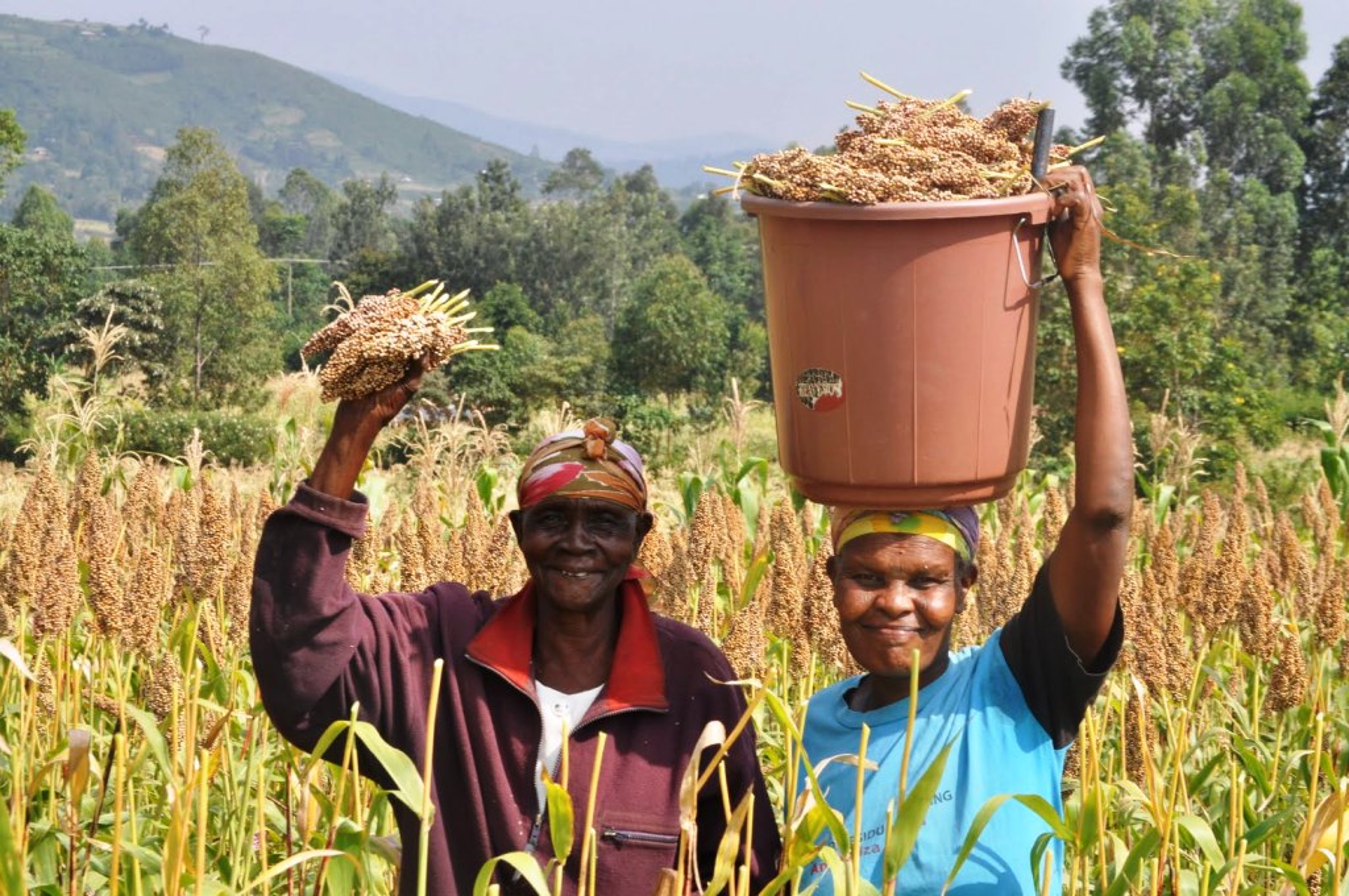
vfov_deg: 14.0
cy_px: 448
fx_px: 3649
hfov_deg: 20.9
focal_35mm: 98
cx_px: 674
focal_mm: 65
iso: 200
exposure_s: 1/80
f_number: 18
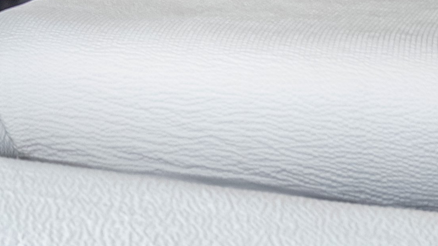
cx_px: -6
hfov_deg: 20.6
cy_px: -196
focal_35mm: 100
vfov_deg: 11.3
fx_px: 1162
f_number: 4
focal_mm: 18
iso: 800
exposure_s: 1/400
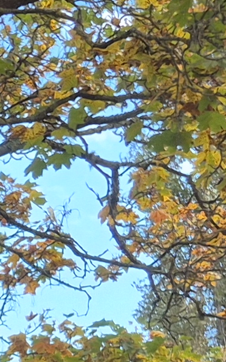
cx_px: -424
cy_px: 628
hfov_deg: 7.3
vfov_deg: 12.0
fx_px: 1597
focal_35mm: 162
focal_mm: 5.4
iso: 25
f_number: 1.8
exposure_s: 1/195
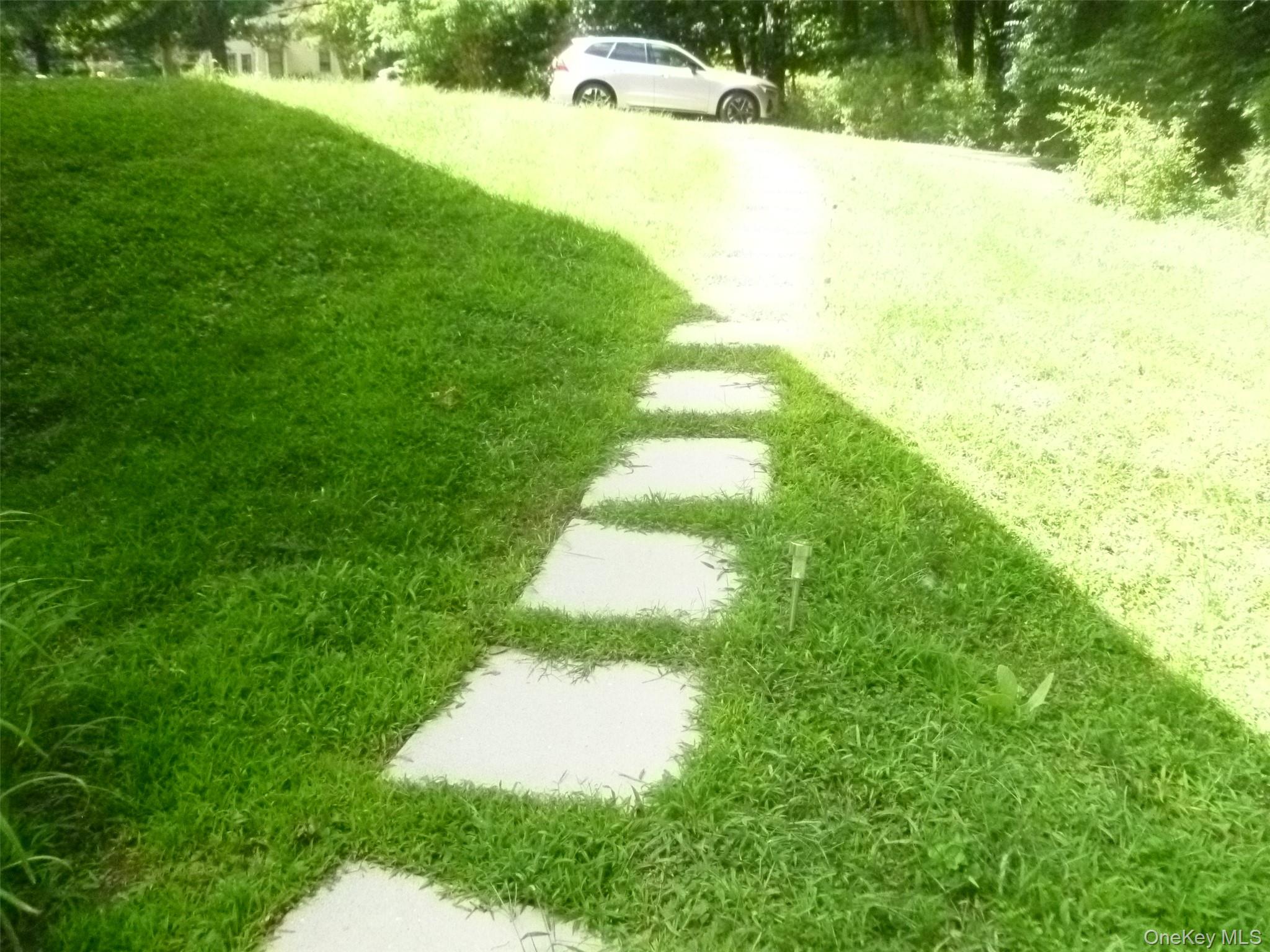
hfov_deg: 63.4
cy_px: 476
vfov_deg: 49.7
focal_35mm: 28
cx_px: 635
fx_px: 1027
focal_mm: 5
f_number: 10
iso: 1600
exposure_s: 1/200
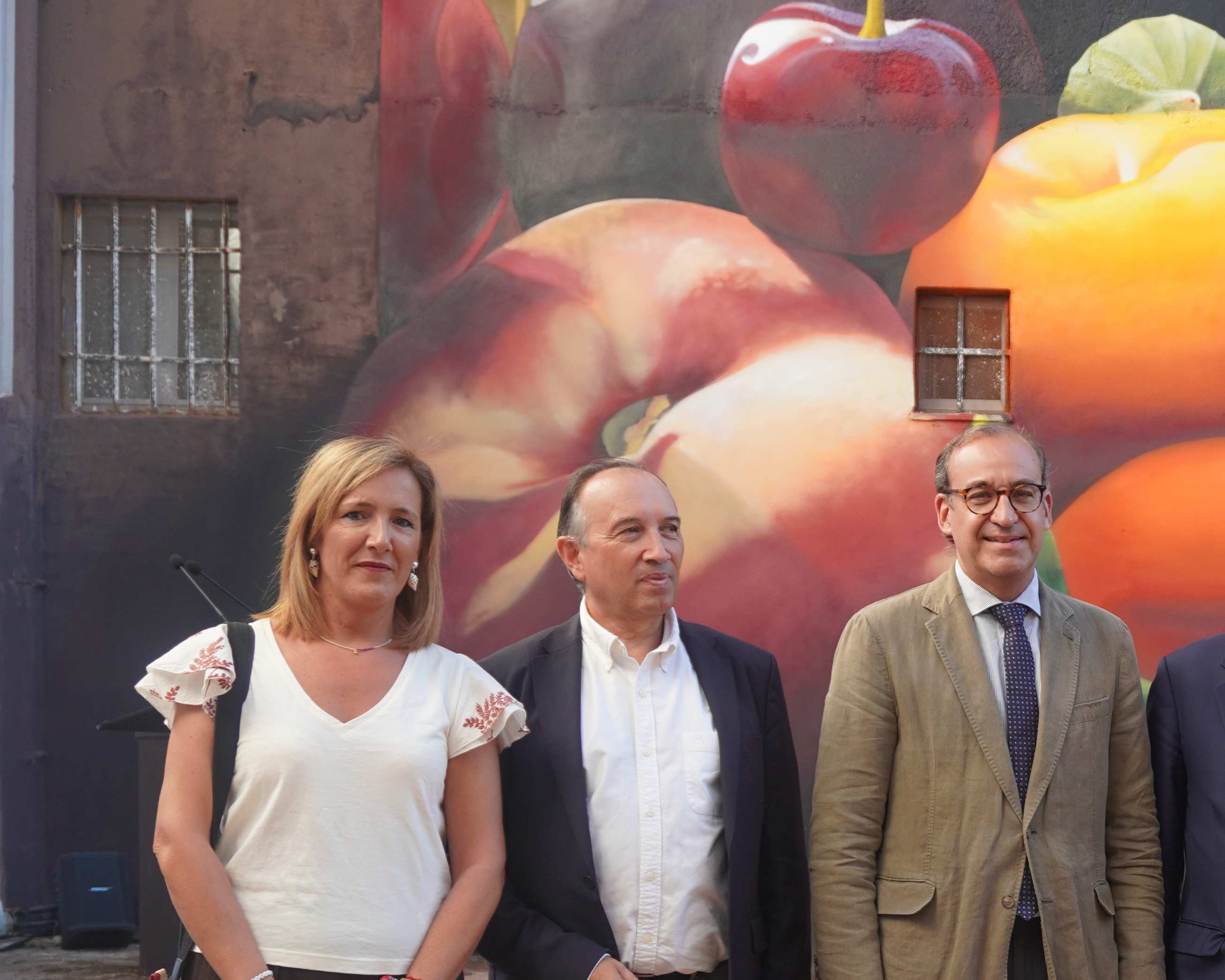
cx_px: 1206
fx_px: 2574
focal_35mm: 71
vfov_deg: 21.3
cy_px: 798
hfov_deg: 25.5
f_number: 4
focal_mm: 22
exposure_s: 1/160
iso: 160
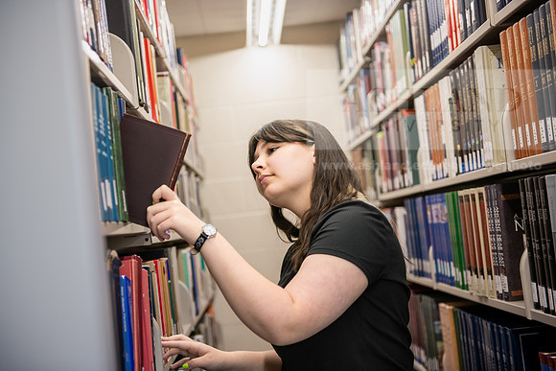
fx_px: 850
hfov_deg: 36.2
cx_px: 278
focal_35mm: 55
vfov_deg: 24.6
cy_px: 186
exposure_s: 1/200
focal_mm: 55
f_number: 2.8
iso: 1000
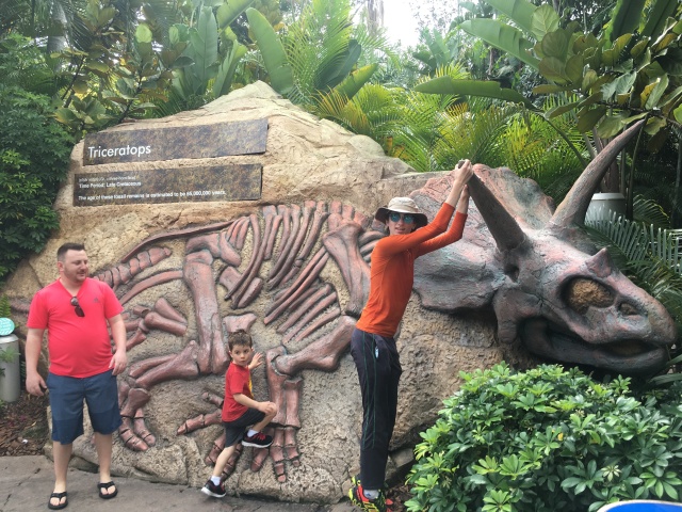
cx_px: 341
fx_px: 571
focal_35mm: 29
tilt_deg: +0.2
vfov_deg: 48.2
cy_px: 256
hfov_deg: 61.7
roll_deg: +1.9
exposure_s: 1/121
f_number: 2.2
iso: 25
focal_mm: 4.15
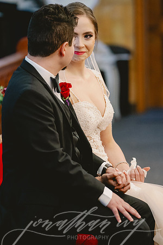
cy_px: 122
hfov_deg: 5.1
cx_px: 82
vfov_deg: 7.7
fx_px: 1813
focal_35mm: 267
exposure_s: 1/125
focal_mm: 178
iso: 2500
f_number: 3.2
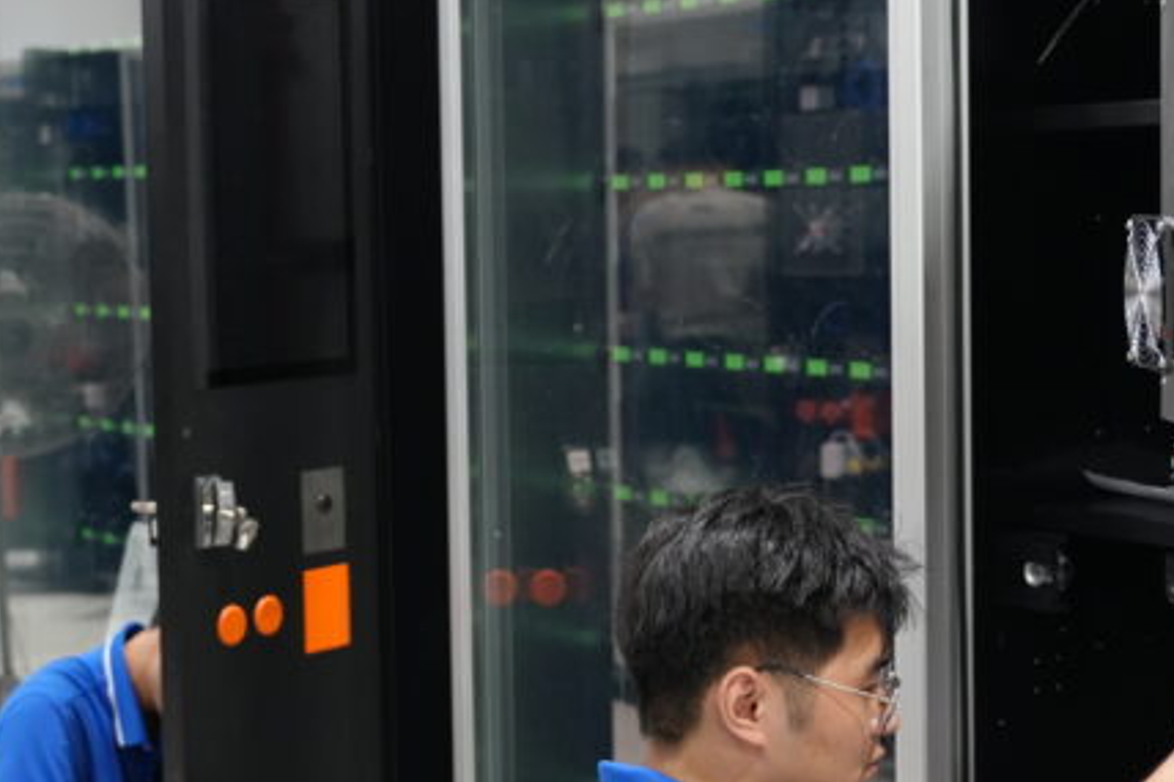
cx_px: 376
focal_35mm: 80
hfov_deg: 25.3
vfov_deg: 17.1
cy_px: 339
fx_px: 2599
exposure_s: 1/125
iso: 1000
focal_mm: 33.3
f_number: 3.2
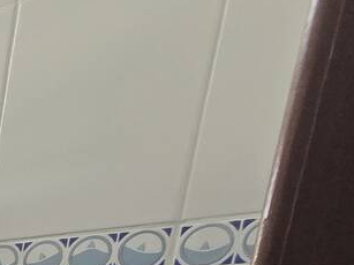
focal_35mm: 61
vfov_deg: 17.9
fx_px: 624
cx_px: -429
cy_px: 508
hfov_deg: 16.9
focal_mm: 2.2
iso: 200
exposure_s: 1/60
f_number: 2.2
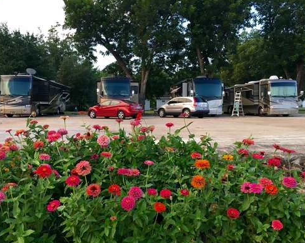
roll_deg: -0.1
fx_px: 280
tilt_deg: -2.2
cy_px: 120
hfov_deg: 57.1
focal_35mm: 31
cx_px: 140
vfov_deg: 47.1
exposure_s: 1/40
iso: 25
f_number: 2.2
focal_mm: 4.15
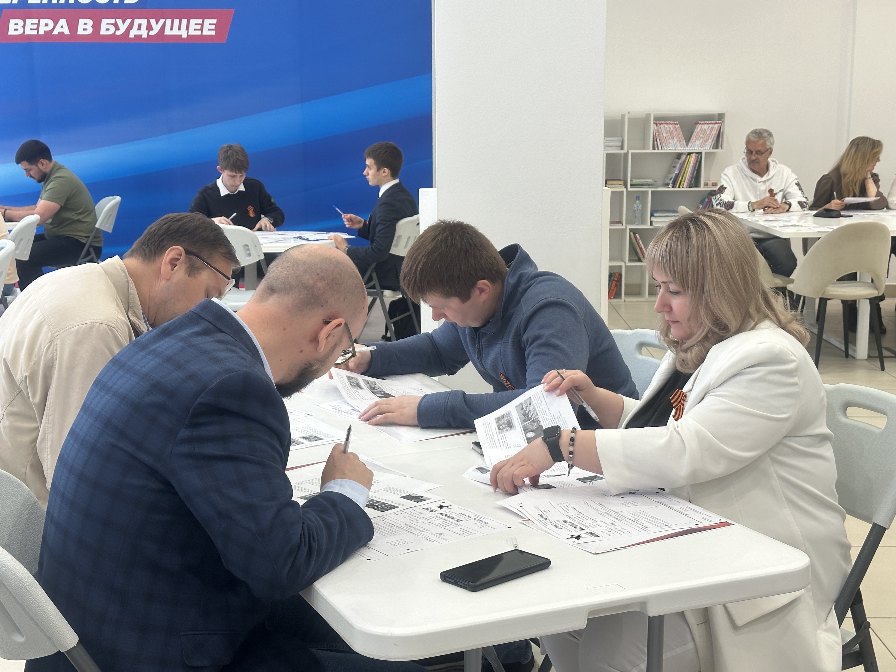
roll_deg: +0.3
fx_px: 1242
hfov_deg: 39.7
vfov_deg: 30.3
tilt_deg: -10.8
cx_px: 448
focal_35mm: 48
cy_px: 336
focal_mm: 6.86
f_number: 1.78
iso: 64
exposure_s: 1/100
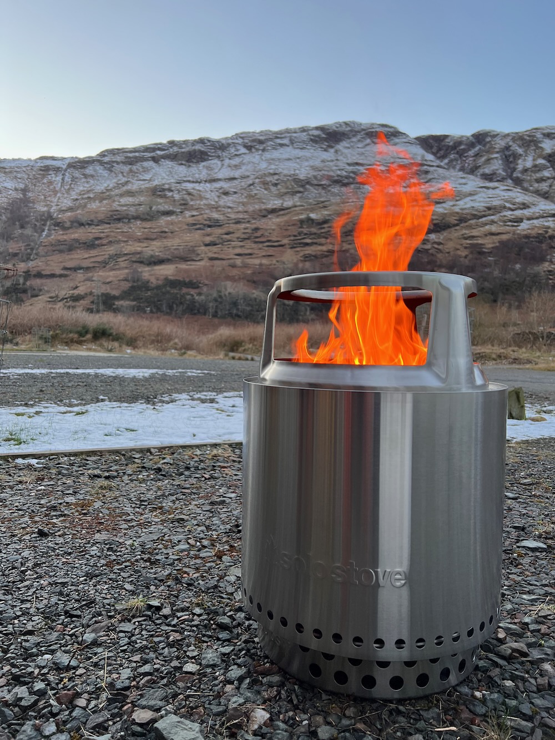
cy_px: 370
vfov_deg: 67.3
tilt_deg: -1.0
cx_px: 278
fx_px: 556
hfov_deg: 53.0
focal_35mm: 26
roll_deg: -0.2
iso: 100
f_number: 1.5
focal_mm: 5.7
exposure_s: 1/121
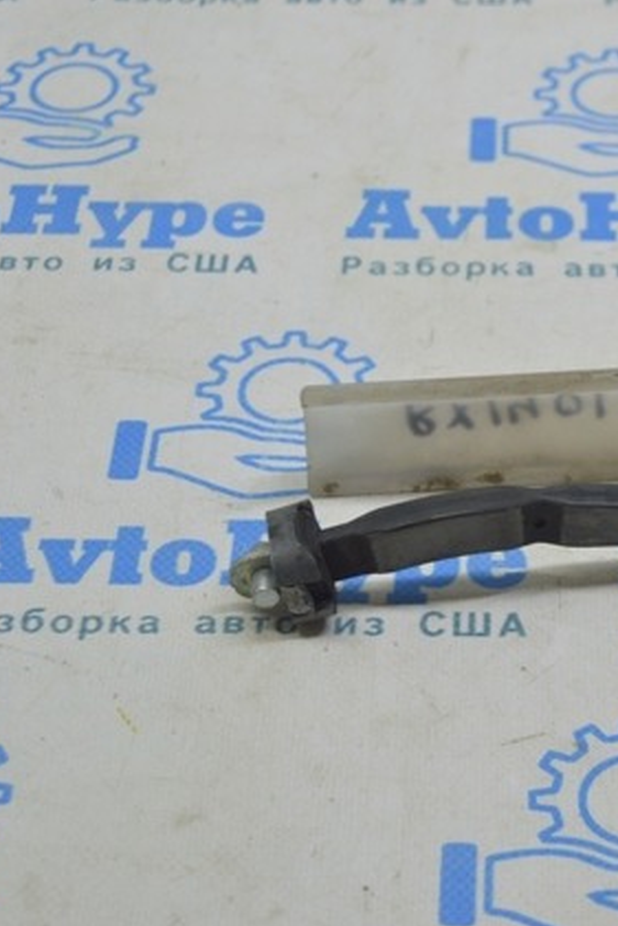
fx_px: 2341
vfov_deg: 22.4
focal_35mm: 91
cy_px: 463
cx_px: 537
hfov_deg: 14.9
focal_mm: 40
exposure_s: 1/40
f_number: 5.6
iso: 400
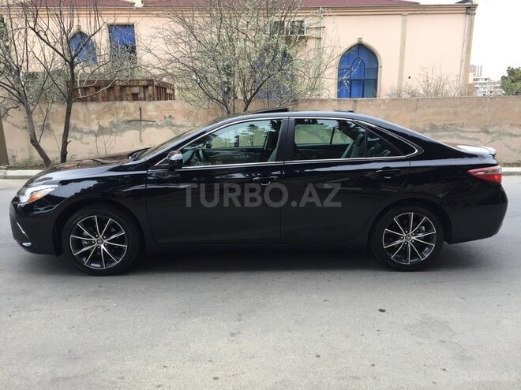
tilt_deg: -13.4
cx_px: 260
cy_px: 195
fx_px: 436
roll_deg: +1.1
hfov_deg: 61.7
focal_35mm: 29
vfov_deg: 48.2
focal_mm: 4.15
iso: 32
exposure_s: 1/50
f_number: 2.2
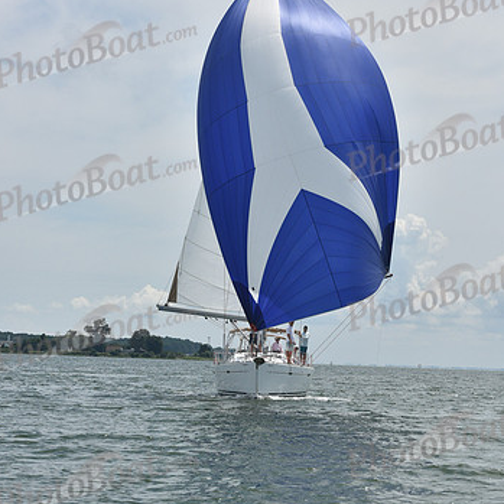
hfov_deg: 17.6
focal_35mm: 99
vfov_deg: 17.6
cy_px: 240
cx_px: 272
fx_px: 1631
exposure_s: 1/1000
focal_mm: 70
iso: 320
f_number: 11
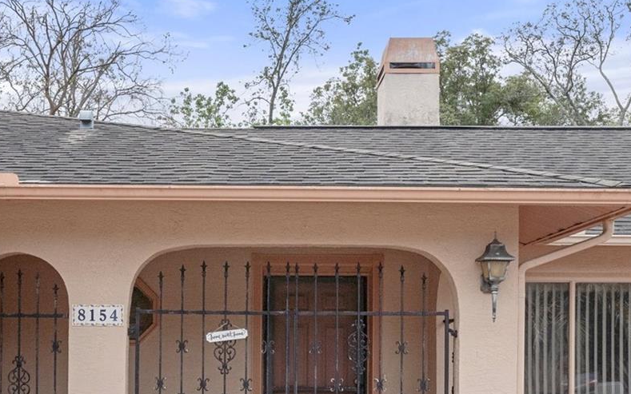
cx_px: 232
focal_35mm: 62
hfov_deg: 32.8
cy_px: 339
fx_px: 1066
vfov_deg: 20.6
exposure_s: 1/160
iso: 320
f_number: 8
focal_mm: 20
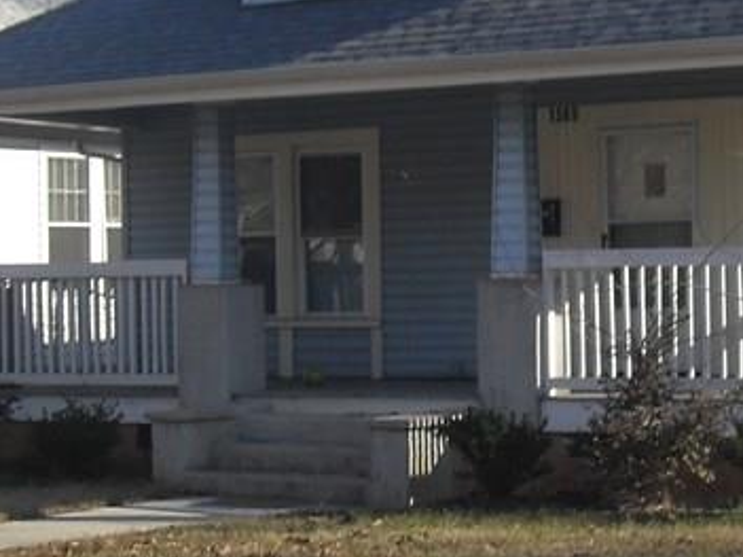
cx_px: 675
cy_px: 288
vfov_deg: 13.7
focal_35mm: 108
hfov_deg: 17.9
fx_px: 2317
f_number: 8.9
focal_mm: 6.3
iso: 80
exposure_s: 1/90
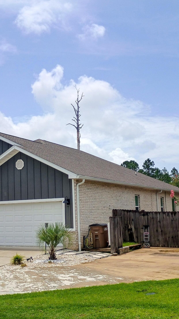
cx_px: 71
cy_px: 162
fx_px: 363
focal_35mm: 43
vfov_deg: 47.4
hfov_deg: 27.7
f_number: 1.8
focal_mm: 4.27
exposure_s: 1/1730
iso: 100
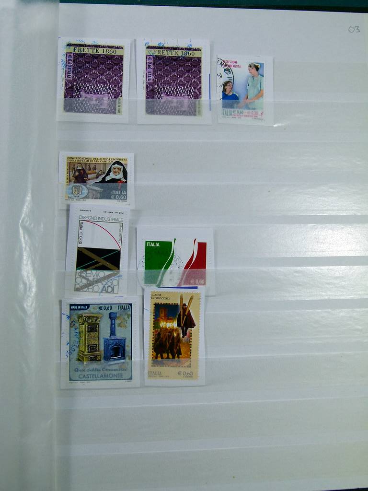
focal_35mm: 37
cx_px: 184
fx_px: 524
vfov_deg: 50.1
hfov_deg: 38.7
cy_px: 246
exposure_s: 1/160
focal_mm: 6.7
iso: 100
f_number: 4
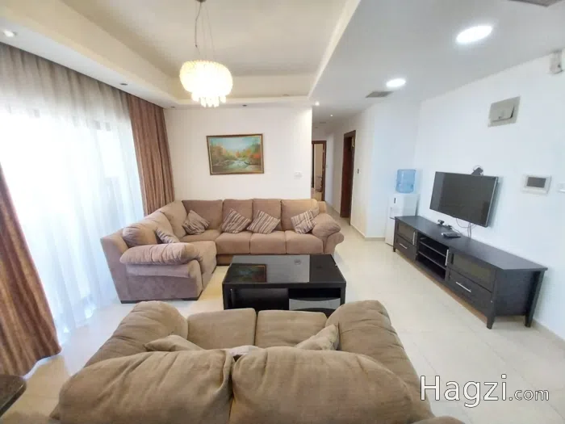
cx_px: 282
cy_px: 212
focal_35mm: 13
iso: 250
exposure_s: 1/33
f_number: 2.2
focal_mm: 1.3
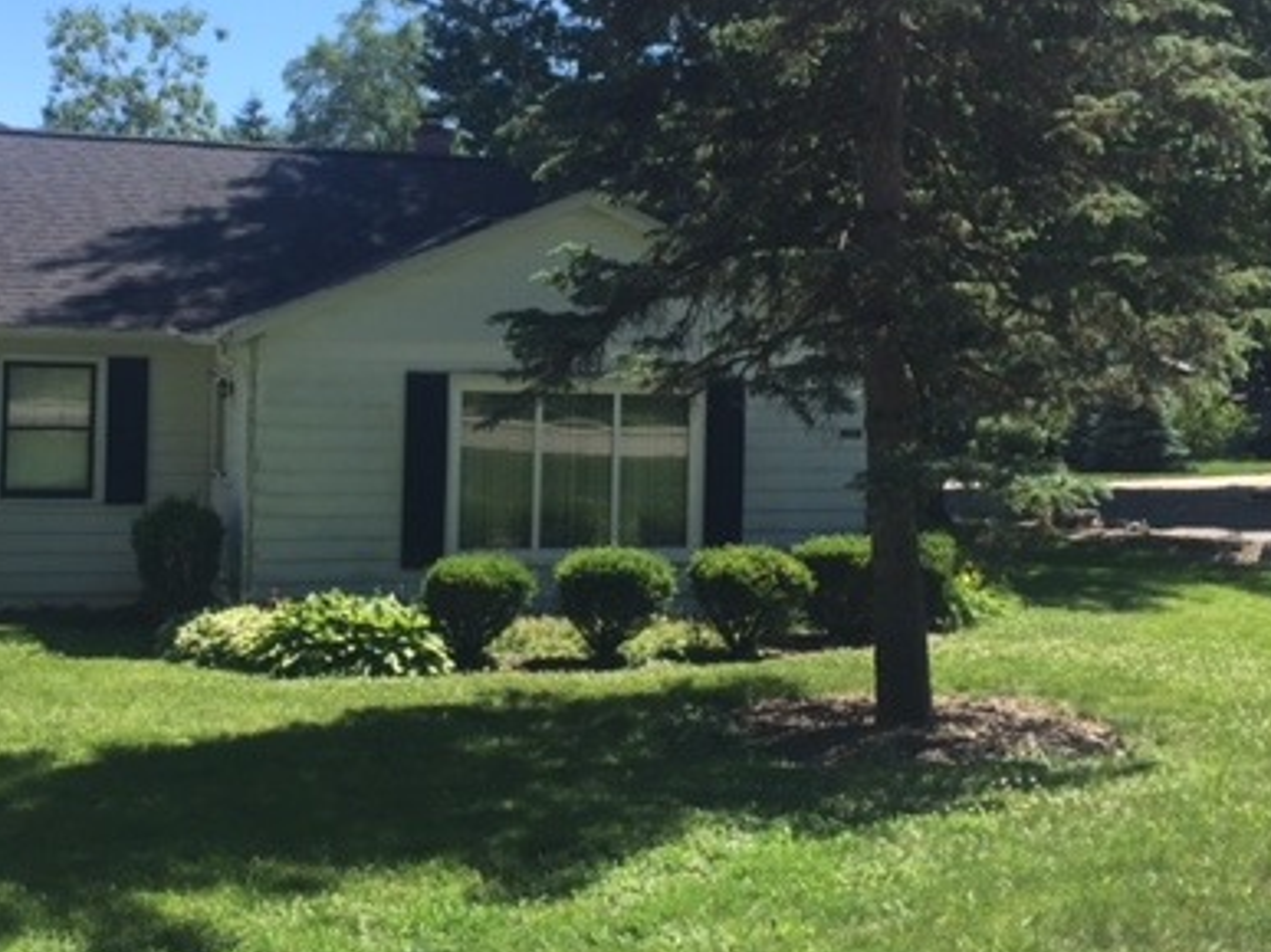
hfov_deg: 39.5
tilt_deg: -0.9
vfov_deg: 30.2
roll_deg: -0.9
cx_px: 506
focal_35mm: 48
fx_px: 1762
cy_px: 391
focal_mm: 4.15
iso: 32
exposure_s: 1/879
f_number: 2.2
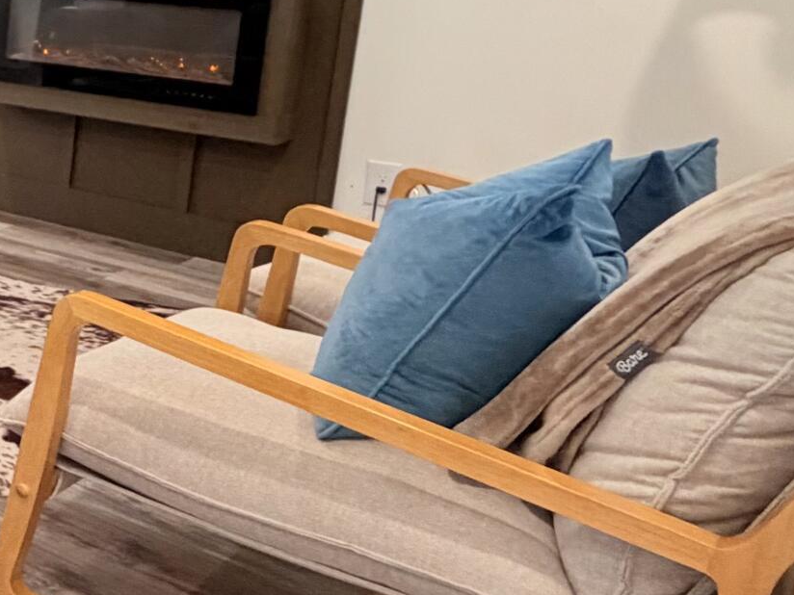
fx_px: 1170
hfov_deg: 26.6
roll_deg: -2.2
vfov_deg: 27.8
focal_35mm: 51
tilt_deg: -7.6
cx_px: -408
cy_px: 99
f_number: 2.2
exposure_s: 1/60
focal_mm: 2.22
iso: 200
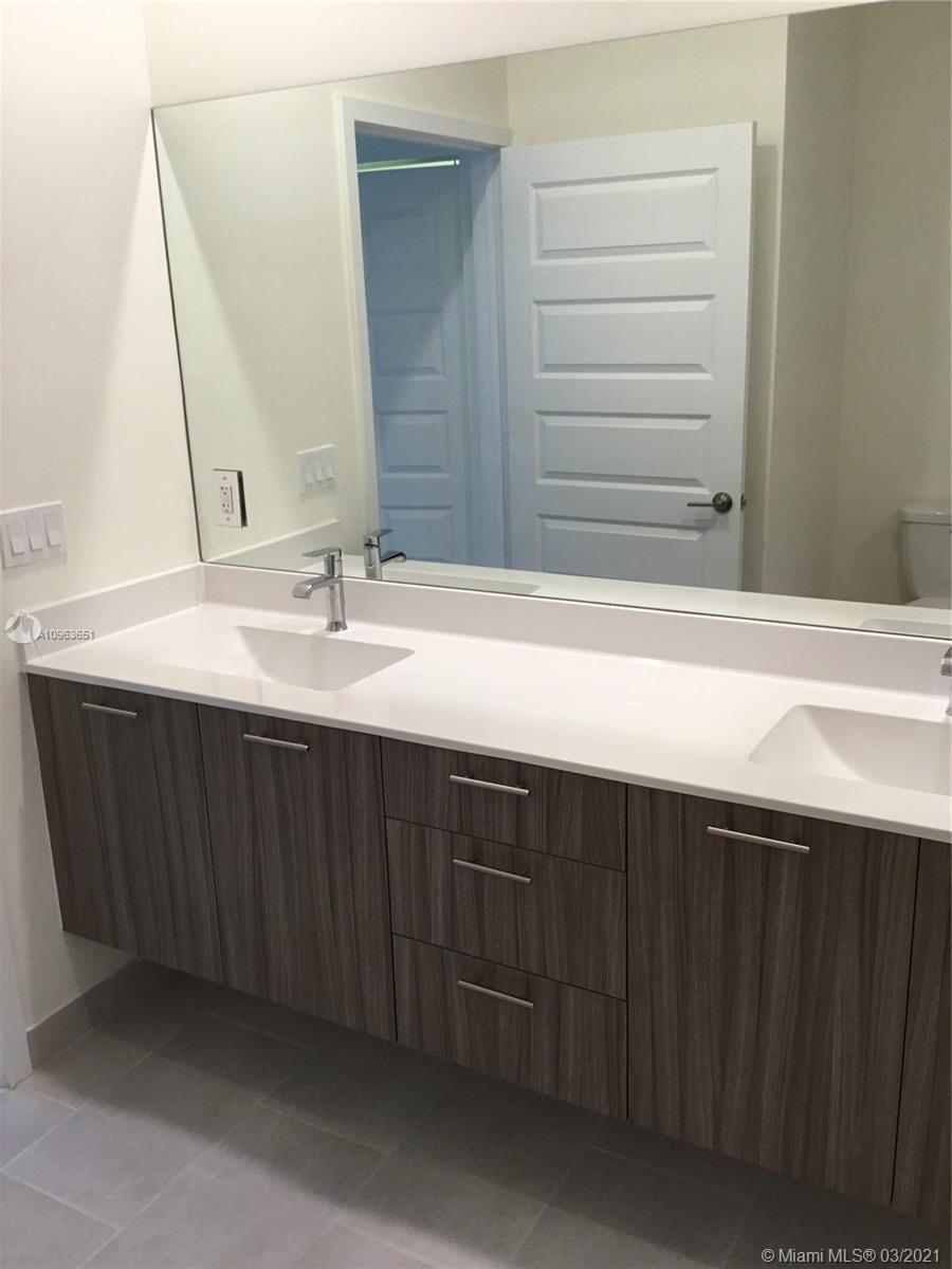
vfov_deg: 58.4
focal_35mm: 31
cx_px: 476
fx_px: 1137
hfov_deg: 45.4
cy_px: 634
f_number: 2.4
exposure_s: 1/30
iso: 64
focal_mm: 3.3
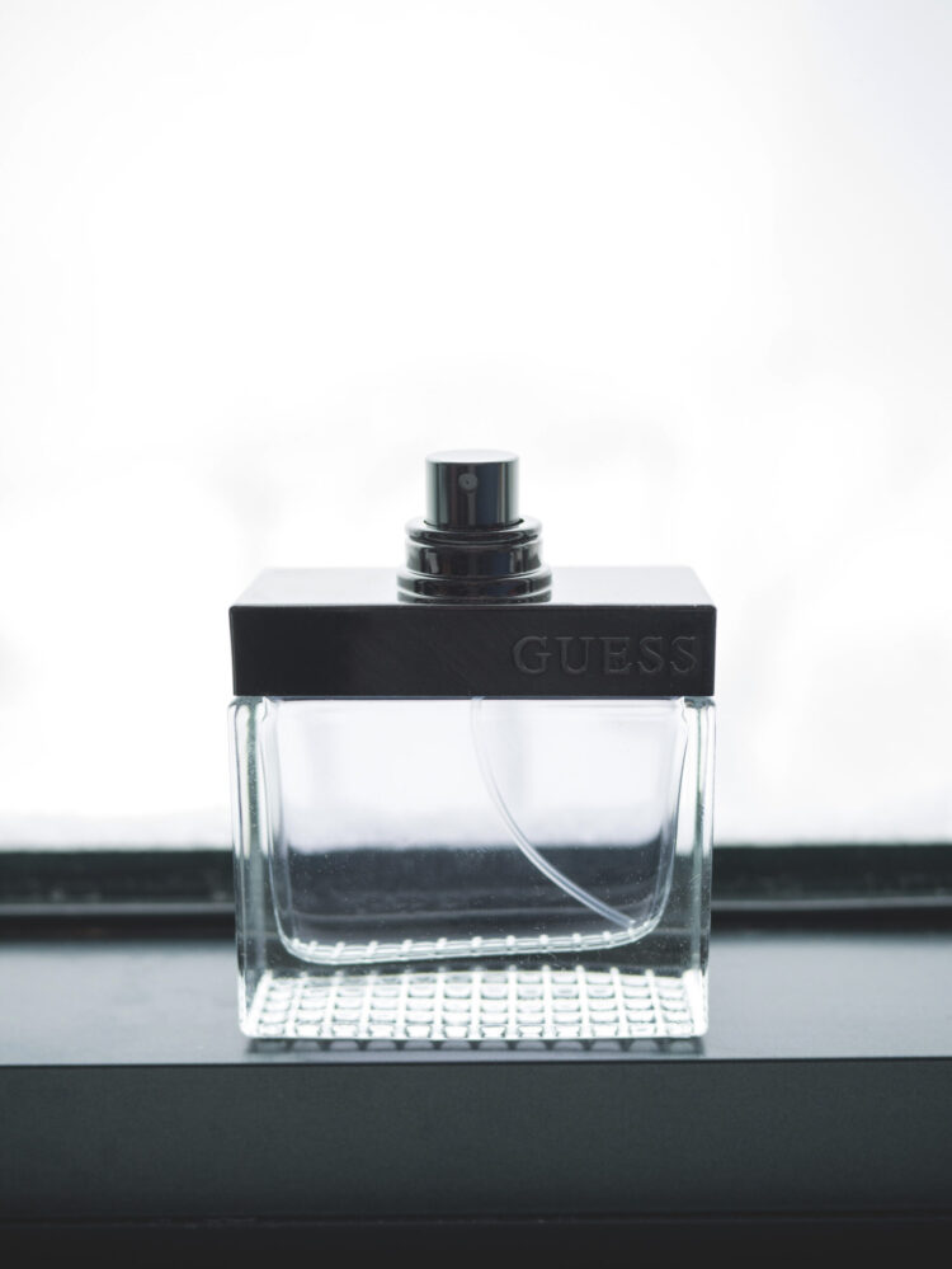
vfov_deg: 46.8
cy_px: 634
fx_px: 1466
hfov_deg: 36.0
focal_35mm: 40
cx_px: 476
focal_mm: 20
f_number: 2.5
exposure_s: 1/100
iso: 200
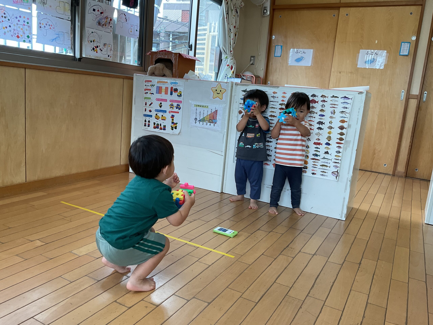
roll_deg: -3.9
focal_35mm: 29
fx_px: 363
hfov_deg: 61.7
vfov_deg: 48.2
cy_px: 162
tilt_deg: -9.0
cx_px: 216
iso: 64
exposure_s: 1/120
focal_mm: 3
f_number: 1.8
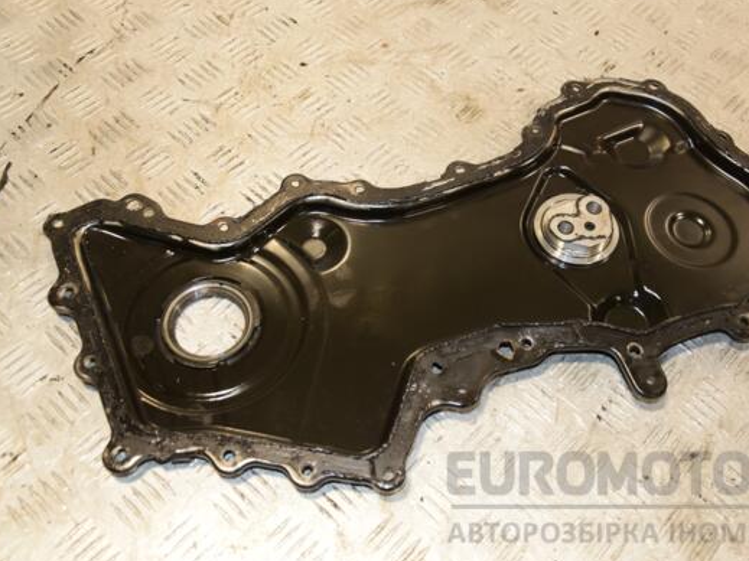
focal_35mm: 40
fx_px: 865
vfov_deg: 35.9
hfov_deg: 46.7
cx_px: 420
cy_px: 281
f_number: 5
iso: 800
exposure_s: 1/160
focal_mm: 24
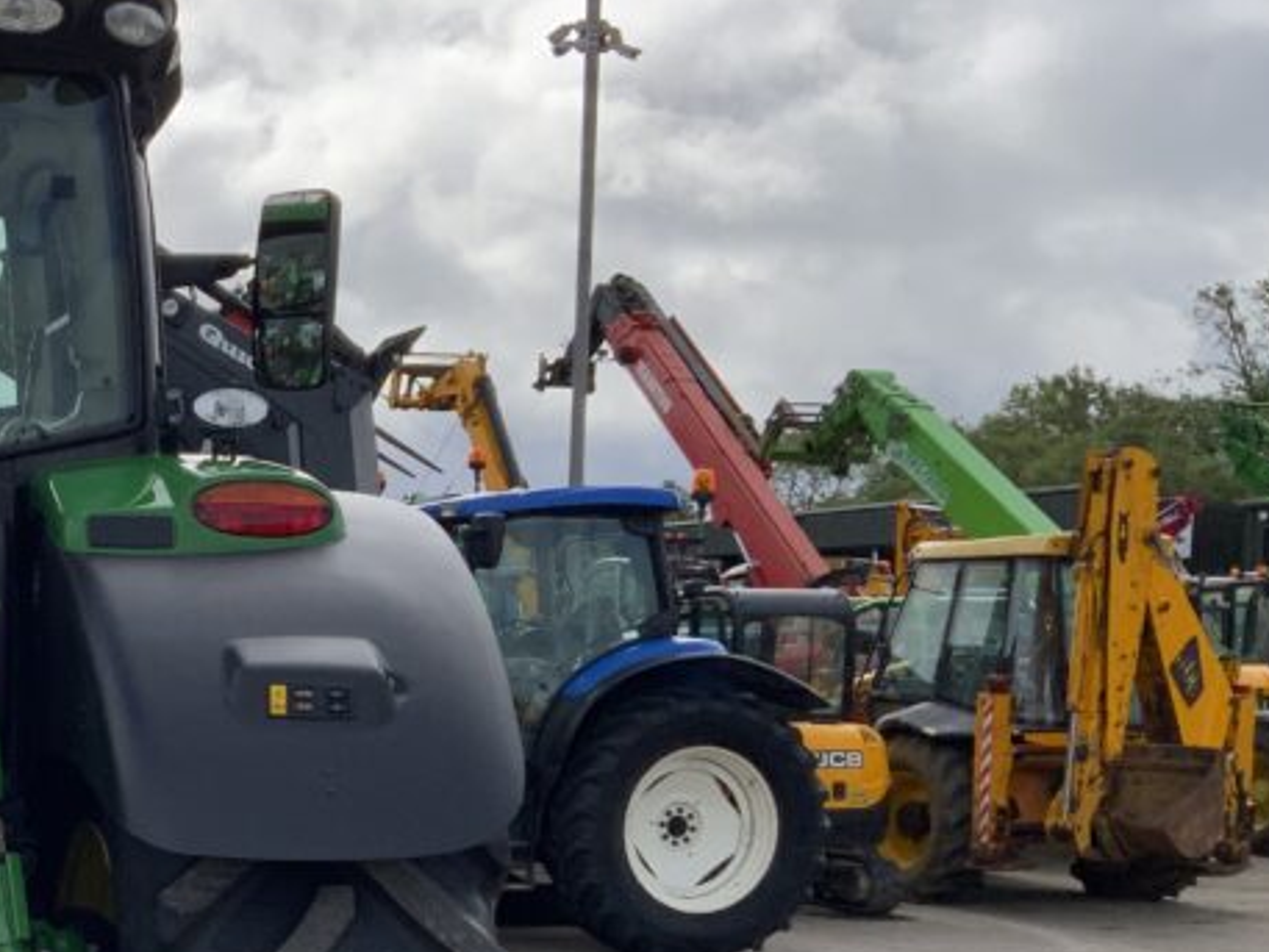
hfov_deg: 27.6
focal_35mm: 65
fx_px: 2383
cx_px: -69
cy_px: 813
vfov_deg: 22.2
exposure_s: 1/1786
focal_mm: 3
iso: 16
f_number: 1.8
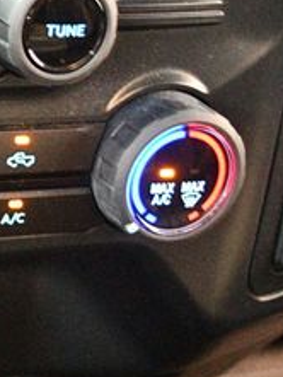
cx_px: -181
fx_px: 1089
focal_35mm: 100
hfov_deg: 13.6
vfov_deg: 19.6
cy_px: 160
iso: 12800
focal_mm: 24
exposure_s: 1/13
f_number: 4
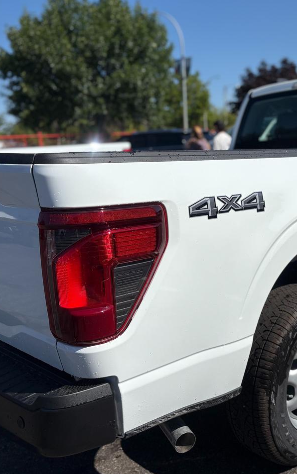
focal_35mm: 37
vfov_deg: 52.7
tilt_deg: -10.4
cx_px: 233
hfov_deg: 33.5
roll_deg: +1.3
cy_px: 237
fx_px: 479
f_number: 1.6
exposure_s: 1/7813
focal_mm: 5.96
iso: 50
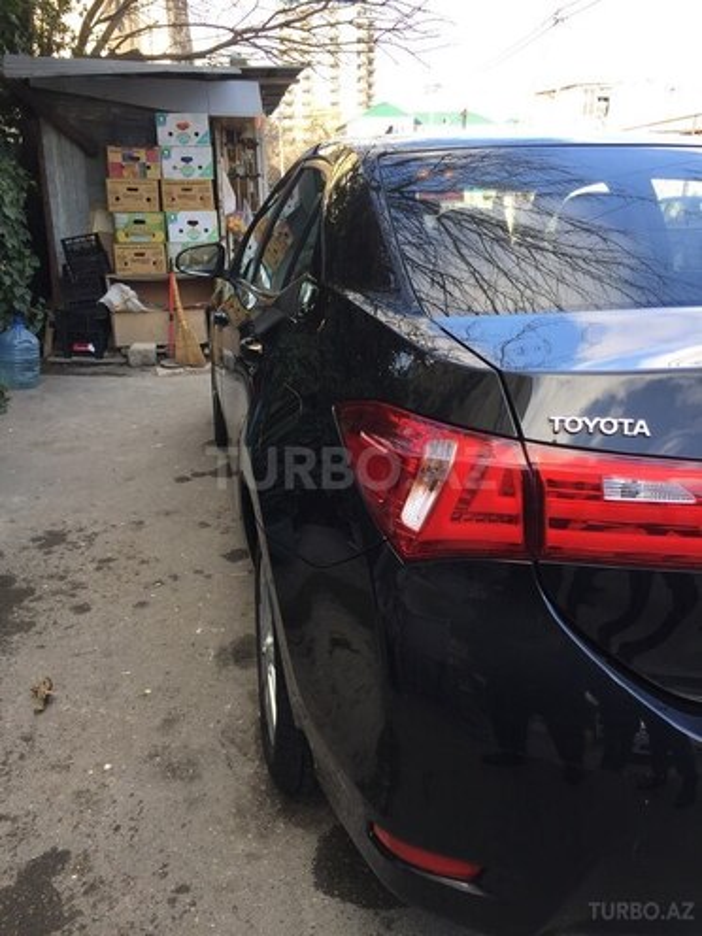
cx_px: 351
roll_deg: +0.6
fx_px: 784
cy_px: 468
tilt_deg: -16.6
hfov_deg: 48.2
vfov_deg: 61.7
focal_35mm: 29
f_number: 2.2
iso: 32
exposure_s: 1/280
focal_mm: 4.15
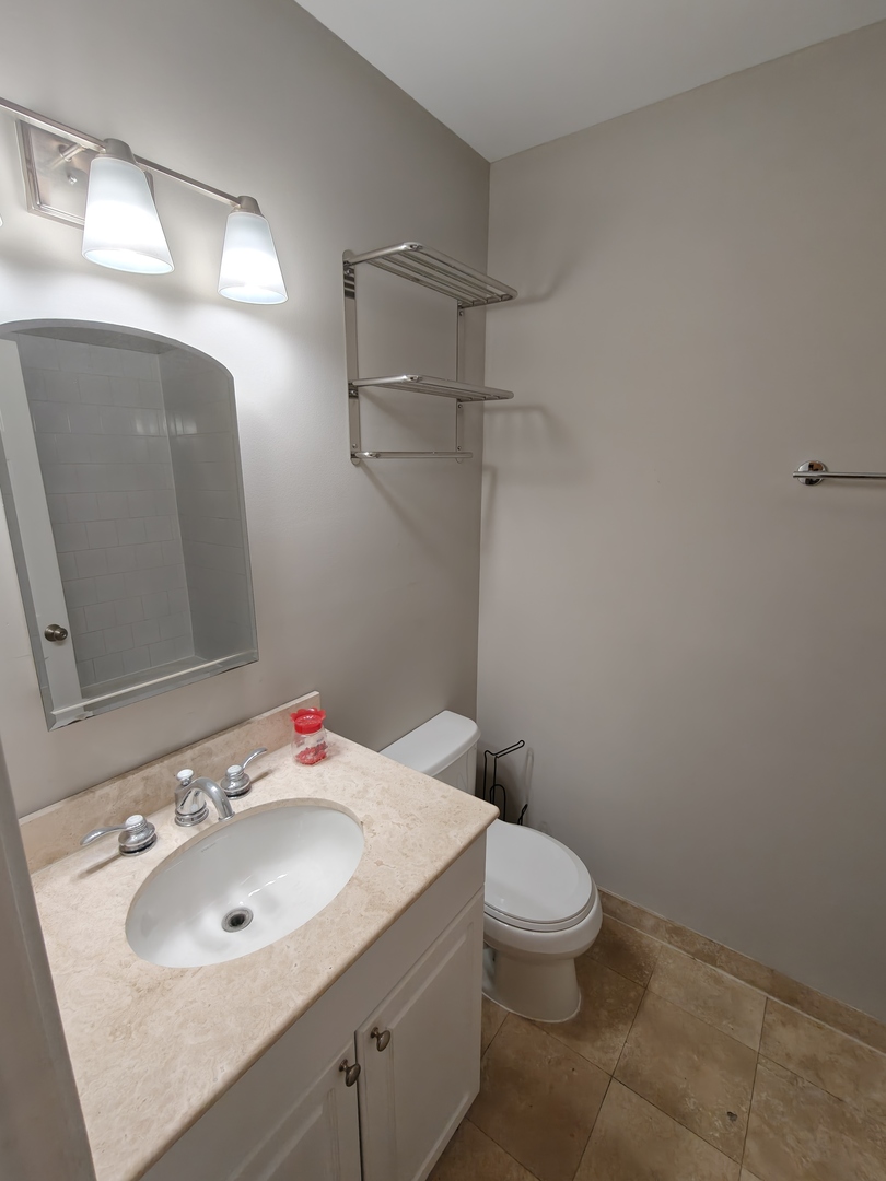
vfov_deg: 98.2
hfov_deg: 81.7
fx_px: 512
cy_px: 590
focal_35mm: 15
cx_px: 443
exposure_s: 1/120
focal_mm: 2.3
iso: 250
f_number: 2
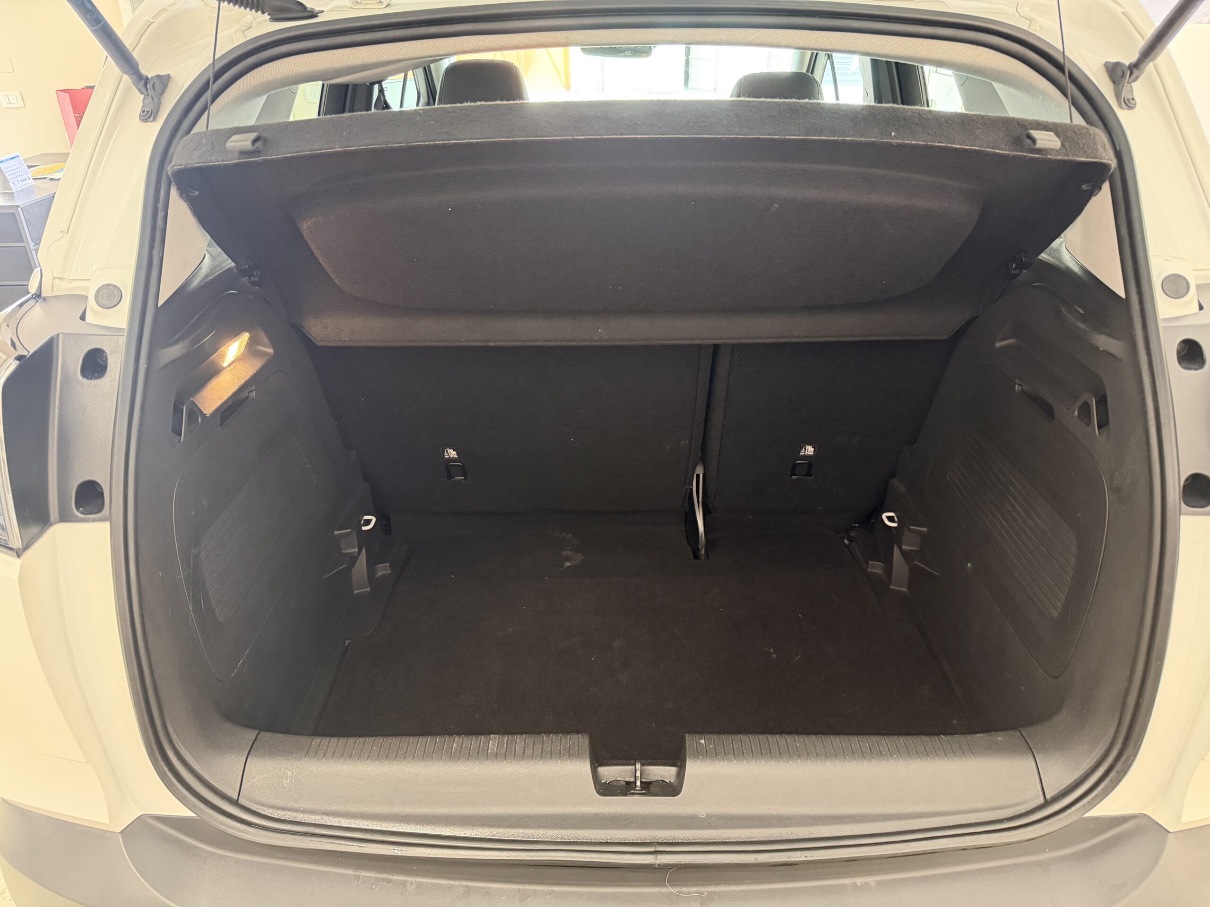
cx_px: 605
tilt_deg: -27.3
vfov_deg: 56.8
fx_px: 839
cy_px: 454
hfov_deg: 71.6
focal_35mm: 24
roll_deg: +1.2
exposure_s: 1/50
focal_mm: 6.76
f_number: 1.78
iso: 640
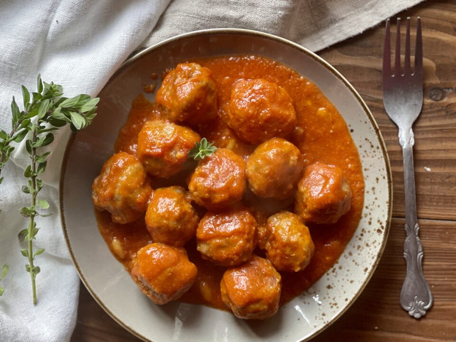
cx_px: 228
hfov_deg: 30.3
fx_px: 843
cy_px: 171
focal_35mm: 64
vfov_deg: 22.9
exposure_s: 1/93
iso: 250
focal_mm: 7.5
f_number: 2.2
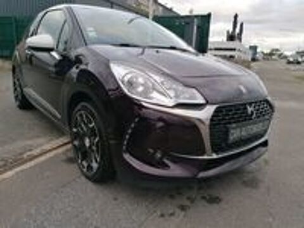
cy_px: 114
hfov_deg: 65.3
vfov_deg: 51.4
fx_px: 237
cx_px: 152
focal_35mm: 27
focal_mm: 4.75
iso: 50
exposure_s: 1/117
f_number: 1.8
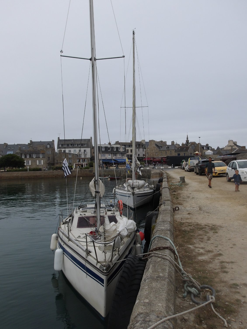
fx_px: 257
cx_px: 124
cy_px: 164
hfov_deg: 51.4
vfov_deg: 65.3
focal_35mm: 27
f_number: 3
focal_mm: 4.9
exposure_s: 1/734
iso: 100
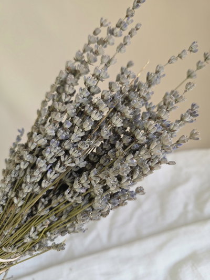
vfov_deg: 73.9
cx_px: 105
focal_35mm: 23
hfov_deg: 58.9
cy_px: 140
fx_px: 186
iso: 80
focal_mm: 6.3
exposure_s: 1/100
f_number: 1.7
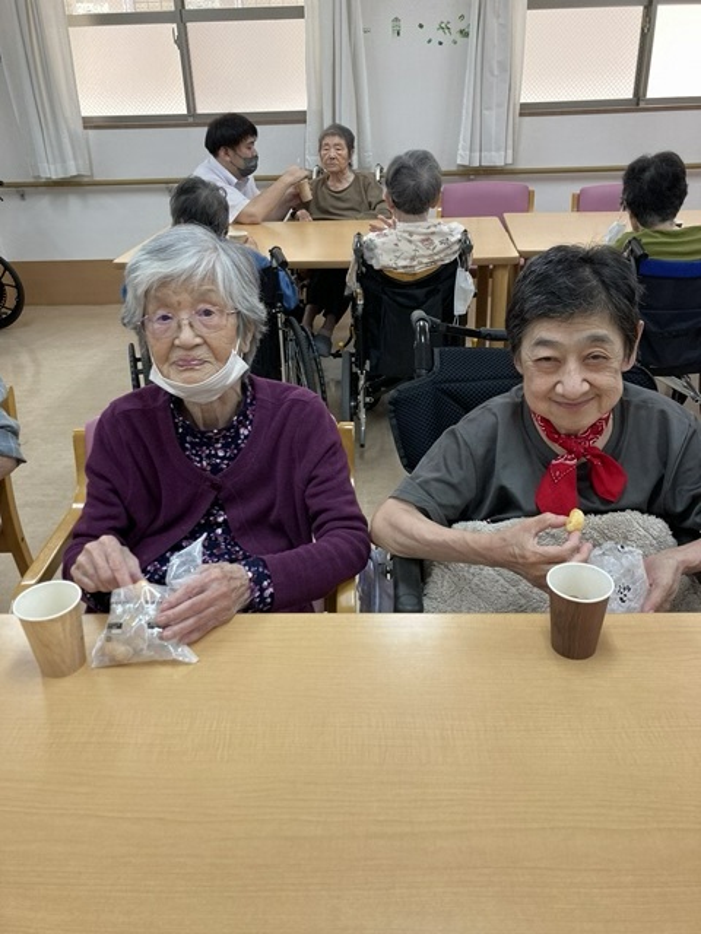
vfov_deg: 63.4
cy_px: 467
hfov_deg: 49.7
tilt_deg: -25.4
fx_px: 756
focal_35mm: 28
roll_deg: +1.9
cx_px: 350
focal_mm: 3.99
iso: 64
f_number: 1.8
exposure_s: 1/60
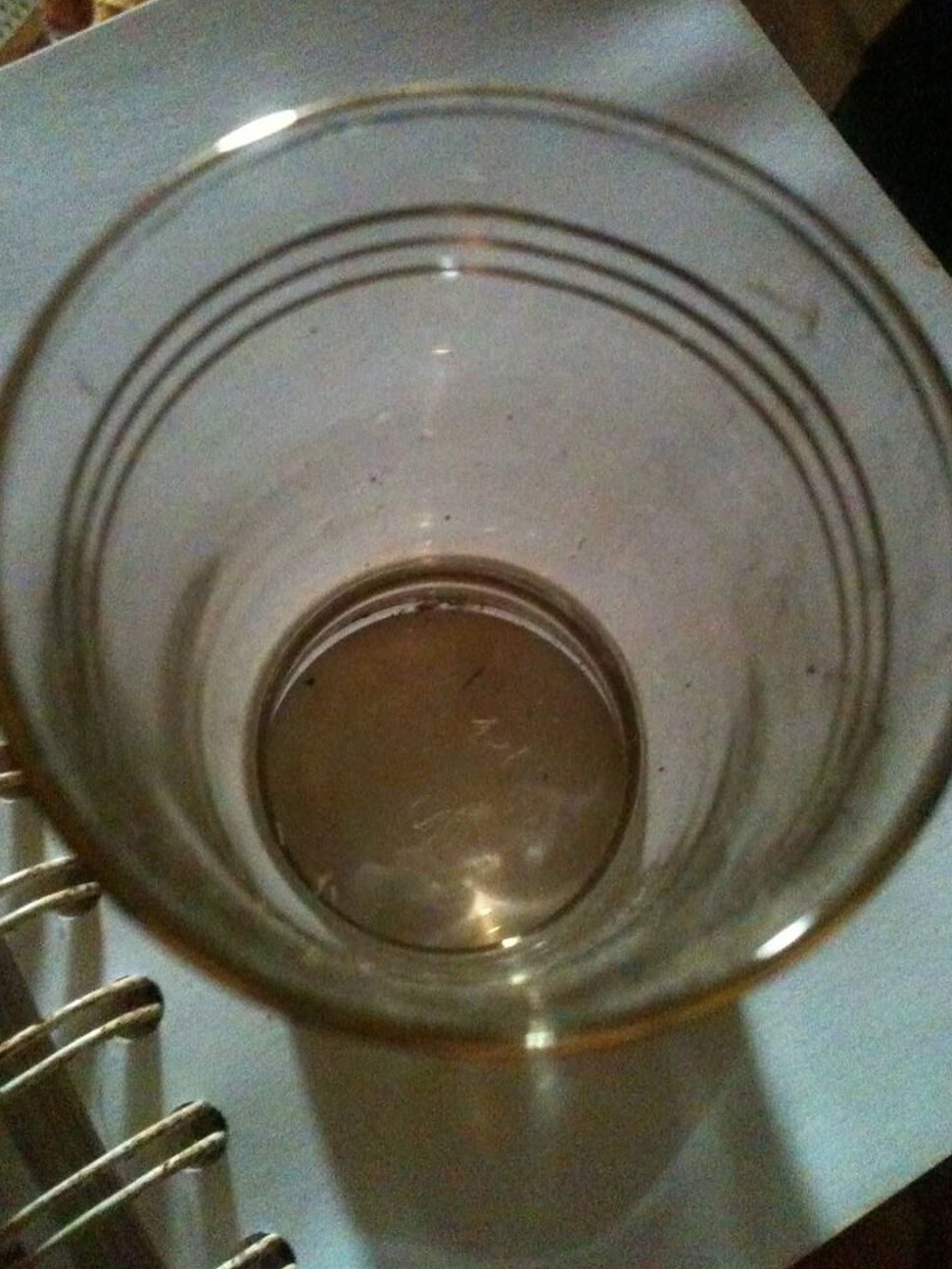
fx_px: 1320
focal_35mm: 36
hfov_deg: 39.7
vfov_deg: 51.4
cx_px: 483
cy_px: 622
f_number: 2.8
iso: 1000
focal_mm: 3.85
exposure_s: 1/10
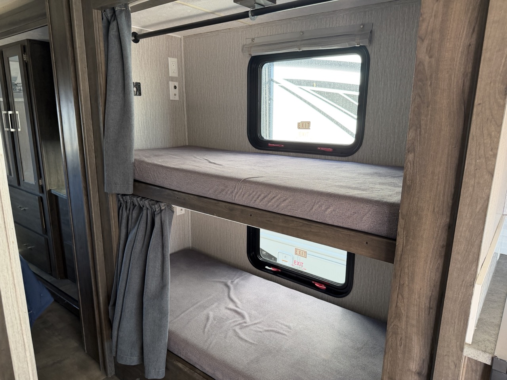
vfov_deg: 56.8
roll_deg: +0.3
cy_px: 190
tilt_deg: -13.1
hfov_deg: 71.6
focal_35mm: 24
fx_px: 352
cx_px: 254
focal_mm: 6.76
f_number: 1.78
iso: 200
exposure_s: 1/107
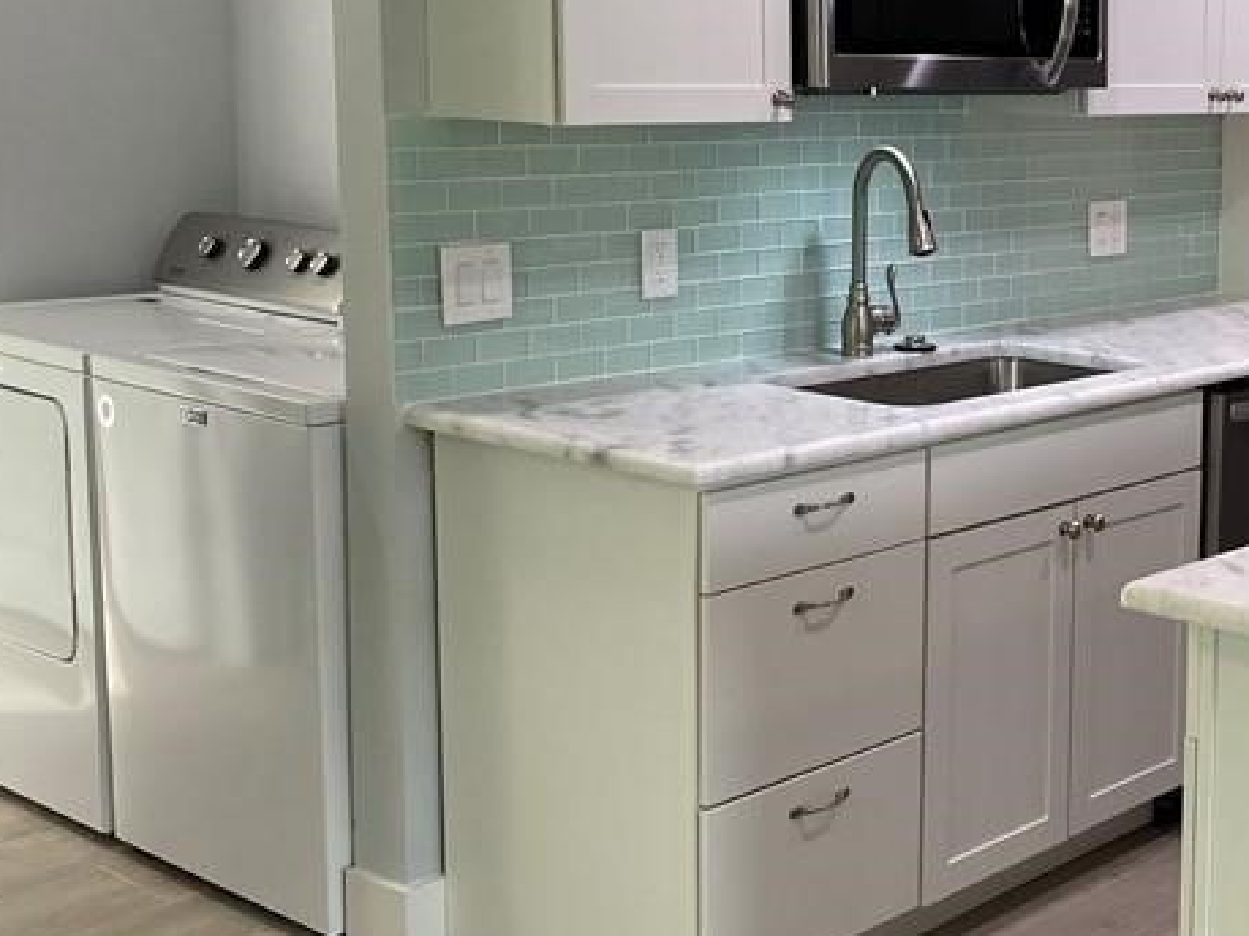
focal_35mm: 58
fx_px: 2092
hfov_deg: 31.2
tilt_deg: -8.4
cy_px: 362
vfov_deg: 25.2
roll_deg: -2.3
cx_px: 1200
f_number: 1.8
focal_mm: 4.25
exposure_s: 1/120
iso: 125
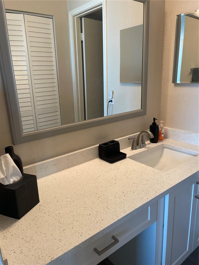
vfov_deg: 67.3
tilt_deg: -16.0
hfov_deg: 53.1
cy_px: 132
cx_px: 100
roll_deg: +3.9
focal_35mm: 26
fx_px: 199
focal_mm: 4.2
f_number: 1.6
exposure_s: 1/120
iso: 125
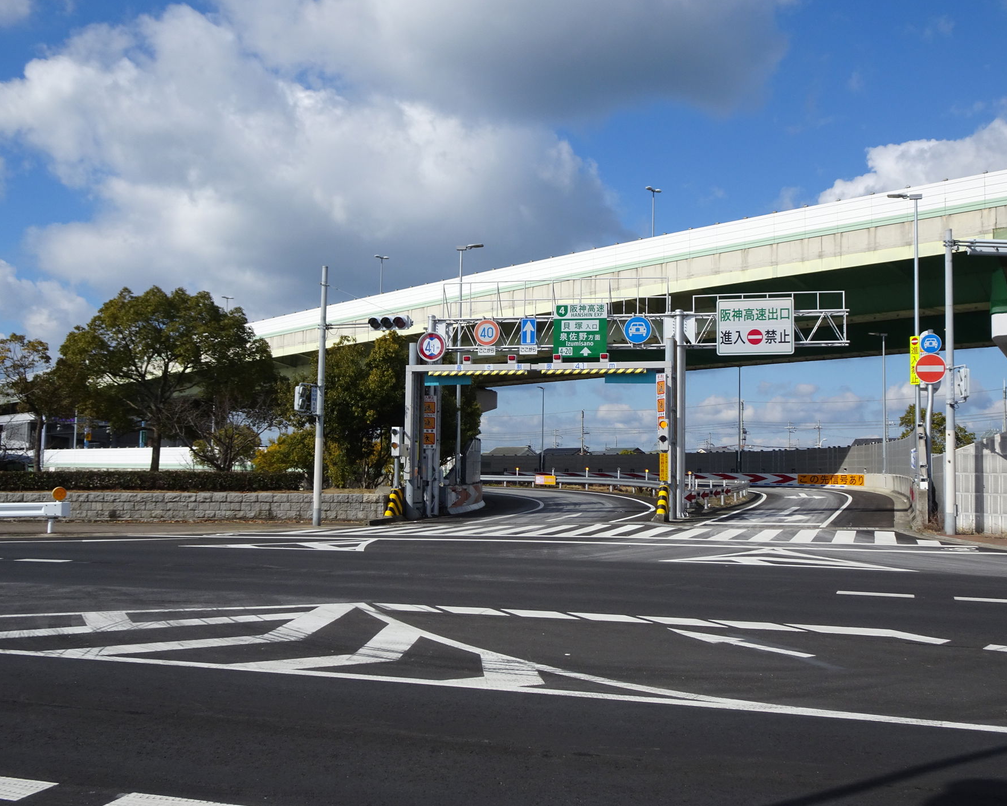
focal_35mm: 35
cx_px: 536
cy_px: 400
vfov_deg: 42.2
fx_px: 1043
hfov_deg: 51.5
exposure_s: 1/1000
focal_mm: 5.61
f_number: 4
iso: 80
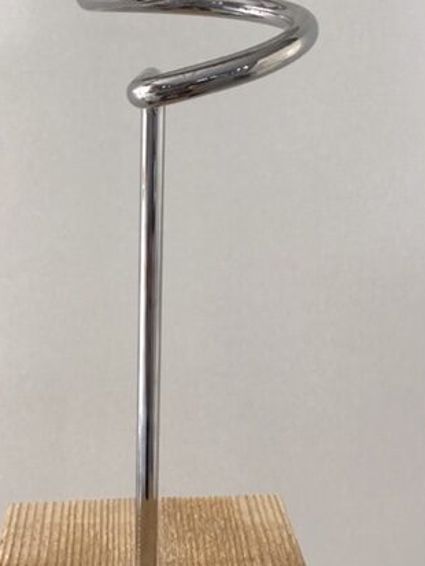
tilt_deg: -11.0
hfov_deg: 30.2
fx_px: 785
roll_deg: +0.0
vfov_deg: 39.2
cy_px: 195
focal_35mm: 48
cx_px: 160
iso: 80
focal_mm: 3.3
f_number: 2.4
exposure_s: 1/33
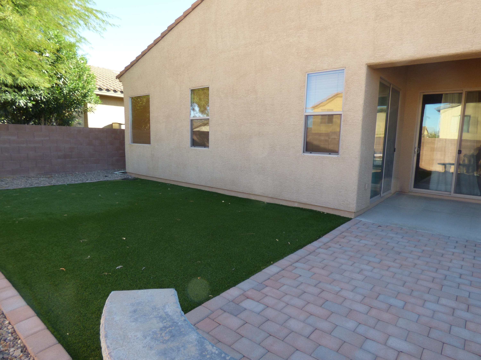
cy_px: 180
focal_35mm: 20
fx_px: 278
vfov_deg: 66.0
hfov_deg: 81.7
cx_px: 240
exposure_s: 1/250
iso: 100
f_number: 2.8
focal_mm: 3.58
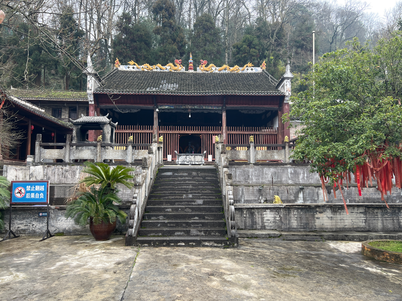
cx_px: 201
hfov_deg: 67.3
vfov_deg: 53.1
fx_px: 302
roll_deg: -0.4
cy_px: 150
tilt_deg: +5.5
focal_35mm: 26
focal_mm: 5.7
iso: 40
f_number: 1.5
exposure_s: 1/165
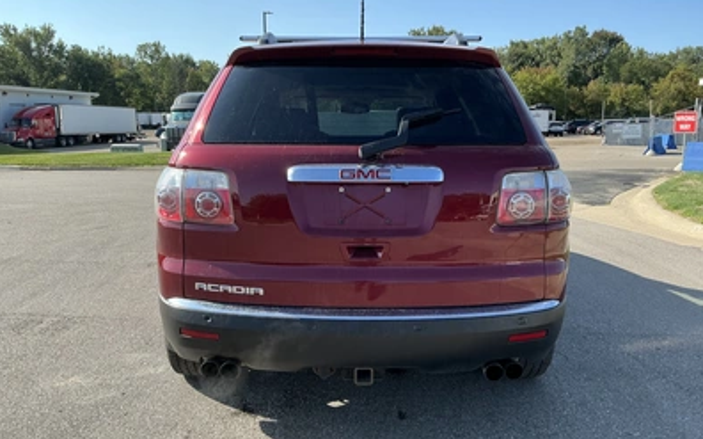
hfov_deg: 62.9
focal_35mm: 30
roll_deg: +0.1
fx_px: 574
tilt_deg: -6.1
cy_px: 213
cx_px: 350
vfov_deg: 41.8
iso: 25
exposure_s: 1/898
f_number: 1.8
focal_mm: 3
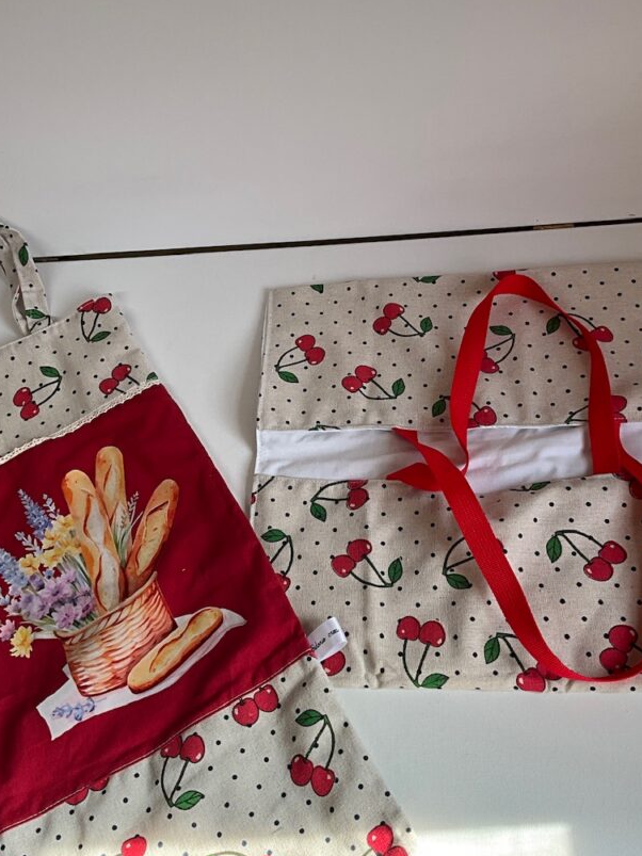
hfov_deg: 38.7
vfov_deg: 50.1
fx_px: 915
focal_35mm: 37
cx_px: 311
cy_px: 387
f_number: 1.8
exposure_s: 1/177
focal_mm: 3
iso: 25
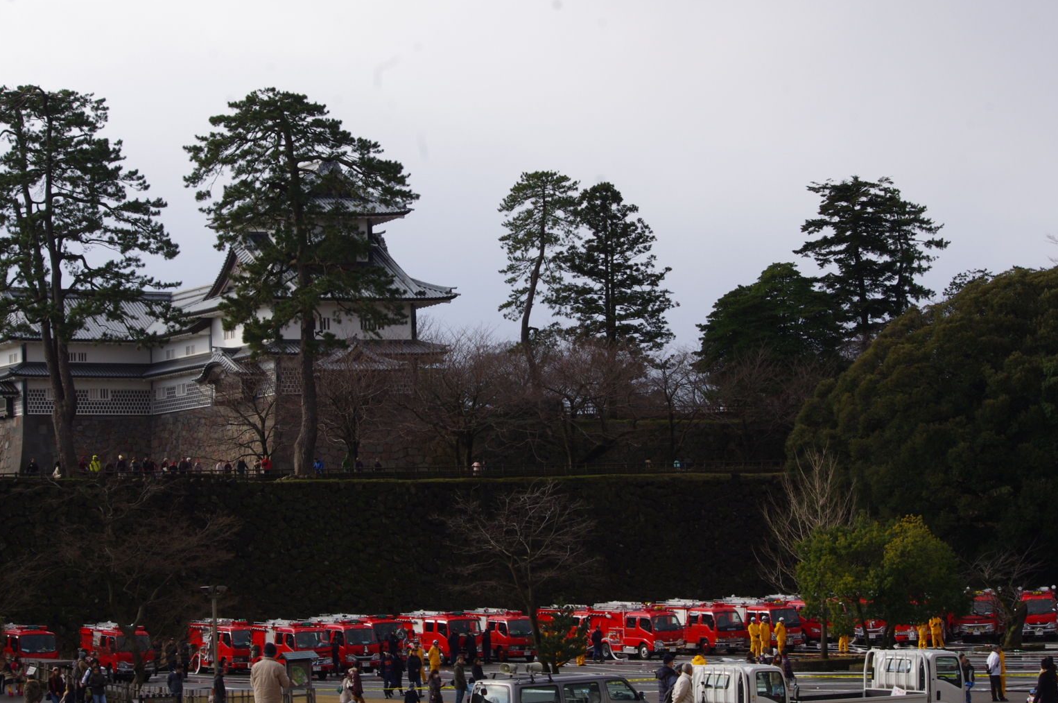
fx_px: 2525
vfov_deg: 15.9
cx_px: 517
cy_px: 354
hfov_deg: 23.7
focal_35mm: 86
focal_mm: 55
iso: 400
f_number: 11
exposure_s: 1/200
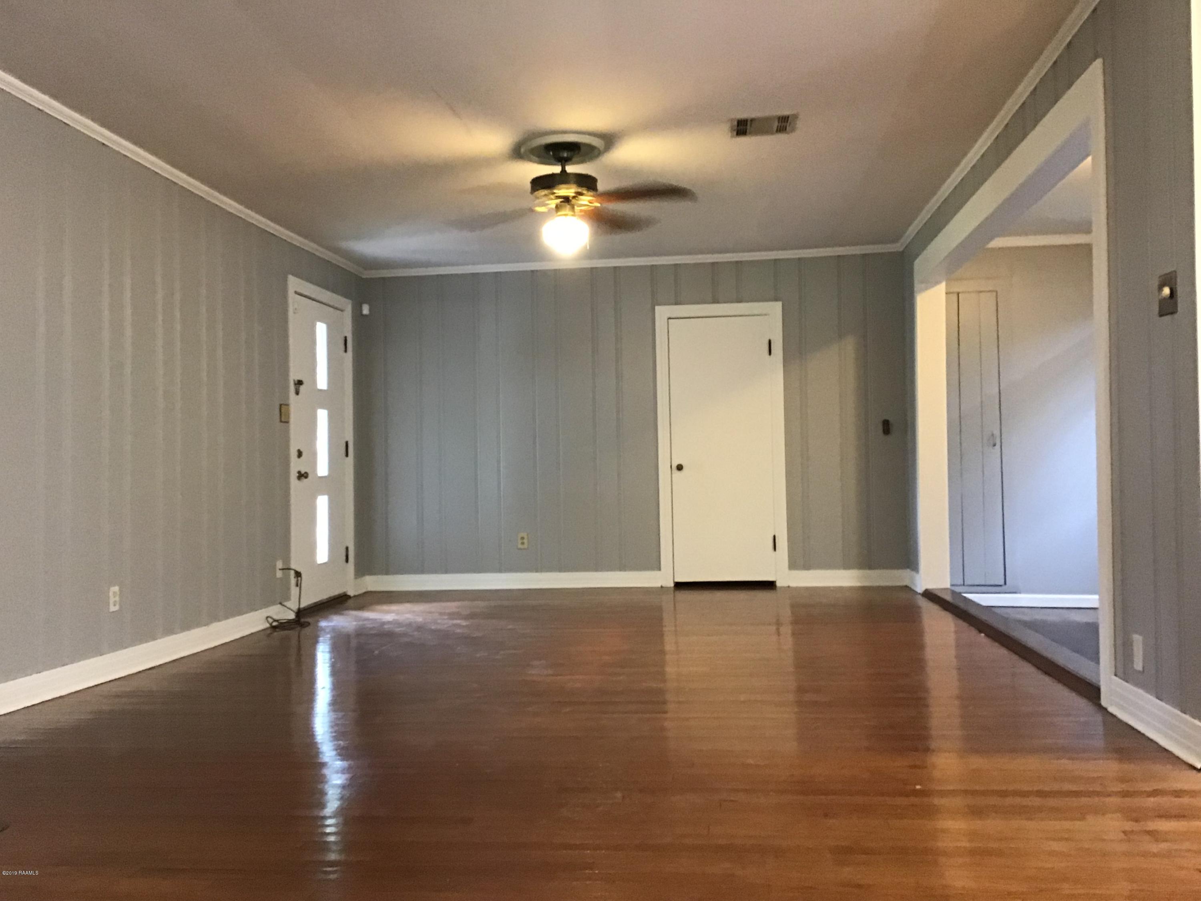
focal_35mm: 31
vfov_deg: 45.4
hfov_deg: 58.4
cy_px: 450
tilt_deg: +1.9
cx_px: 600
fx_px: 1076
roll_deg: +2.7
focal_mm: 3.3
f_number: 2.4
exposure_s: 1/17
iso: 200
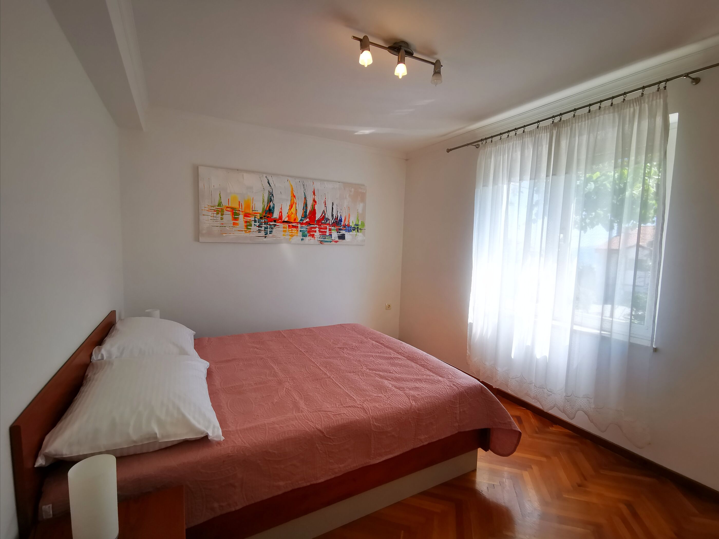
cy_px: 270
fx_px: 332
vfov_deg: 78.1
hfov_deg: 94.5
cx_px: 360
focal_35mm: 16
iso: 50
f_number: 2.2
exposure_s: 1/140
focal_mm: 2.35
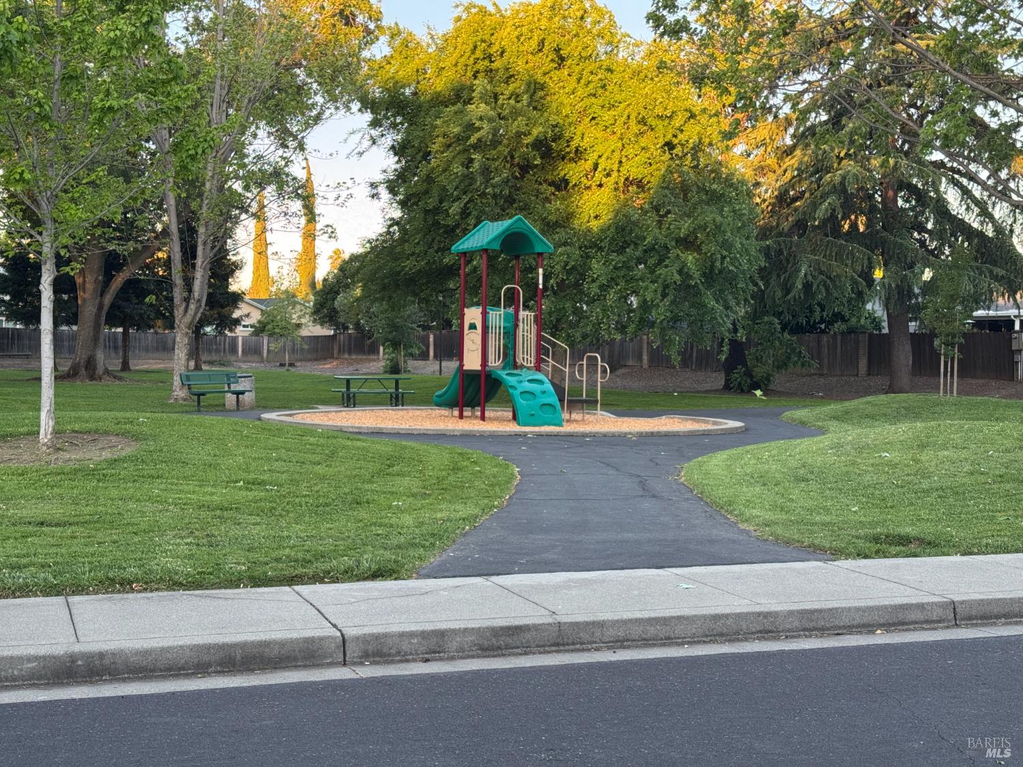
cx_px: 512
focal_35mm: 48
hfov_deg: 39.7
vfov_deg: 30.3
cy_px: 384
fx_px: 1419
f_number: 1.78
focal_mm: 6.76
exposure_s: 1/121
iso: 50
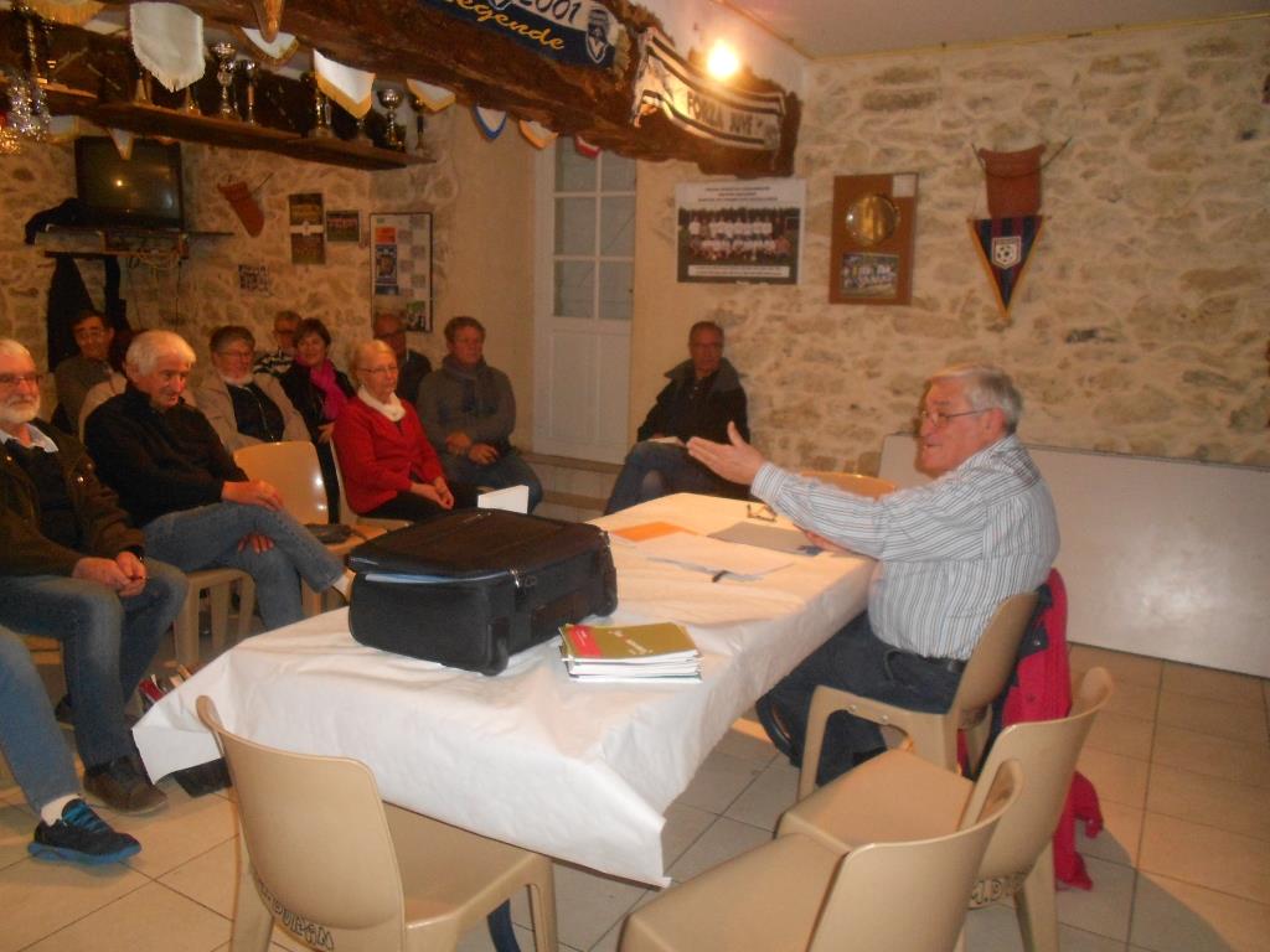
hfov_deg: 67.3
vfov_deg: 53.1
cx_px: 635
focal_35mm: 26
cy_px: 476
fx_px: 954
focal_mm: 4.6
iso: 400
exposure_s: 1/25
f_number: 3.2
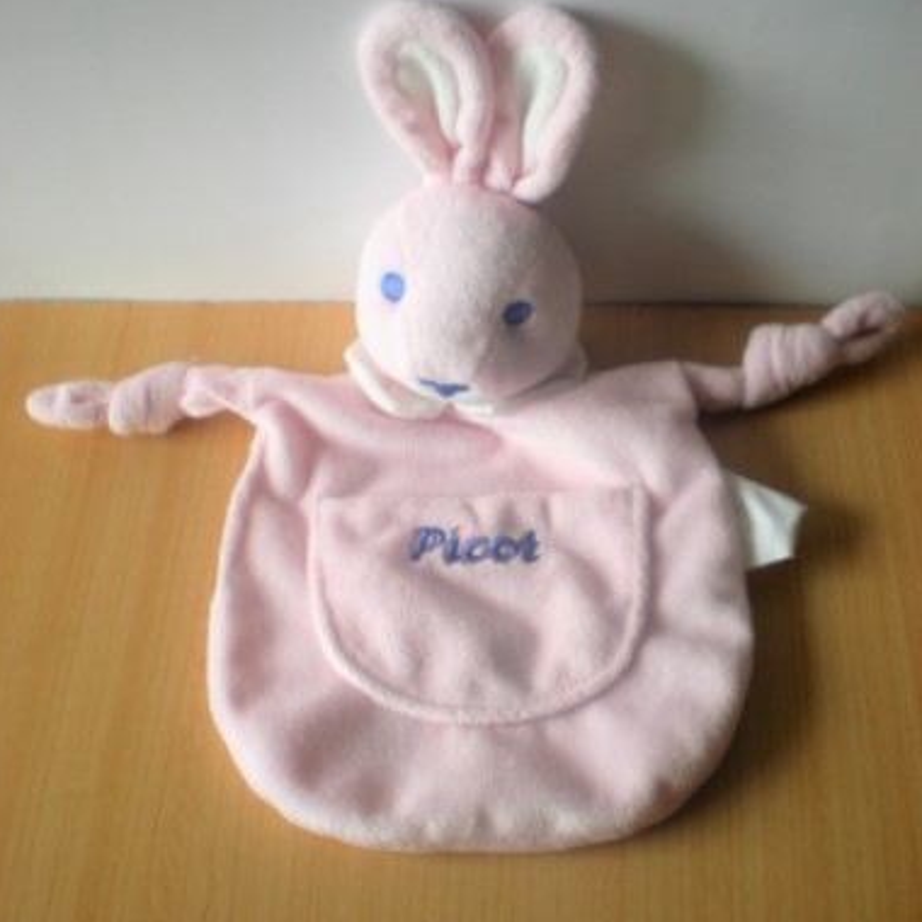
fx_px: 1386
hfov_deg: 36.8
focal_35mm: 46
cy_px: 410
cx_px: 466
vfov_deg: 36.7
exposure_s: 1/125
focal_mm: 6.3
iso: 64
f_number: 3.1
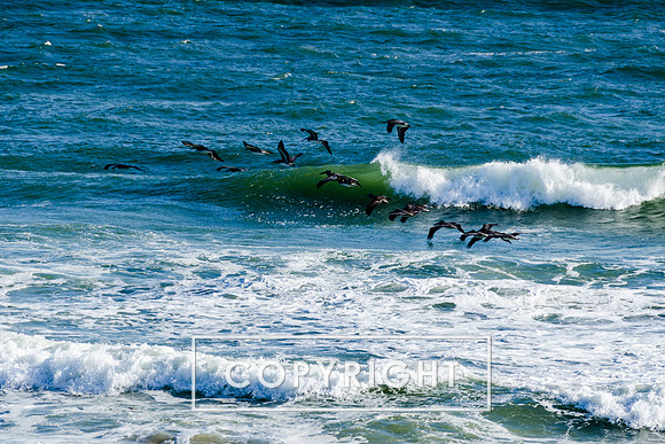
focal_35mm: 318
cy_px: 234
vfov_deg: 4.3
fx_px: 5881
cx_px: 332
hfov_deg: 6.5
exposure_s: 1/350
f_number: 8
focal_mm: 200
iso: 100
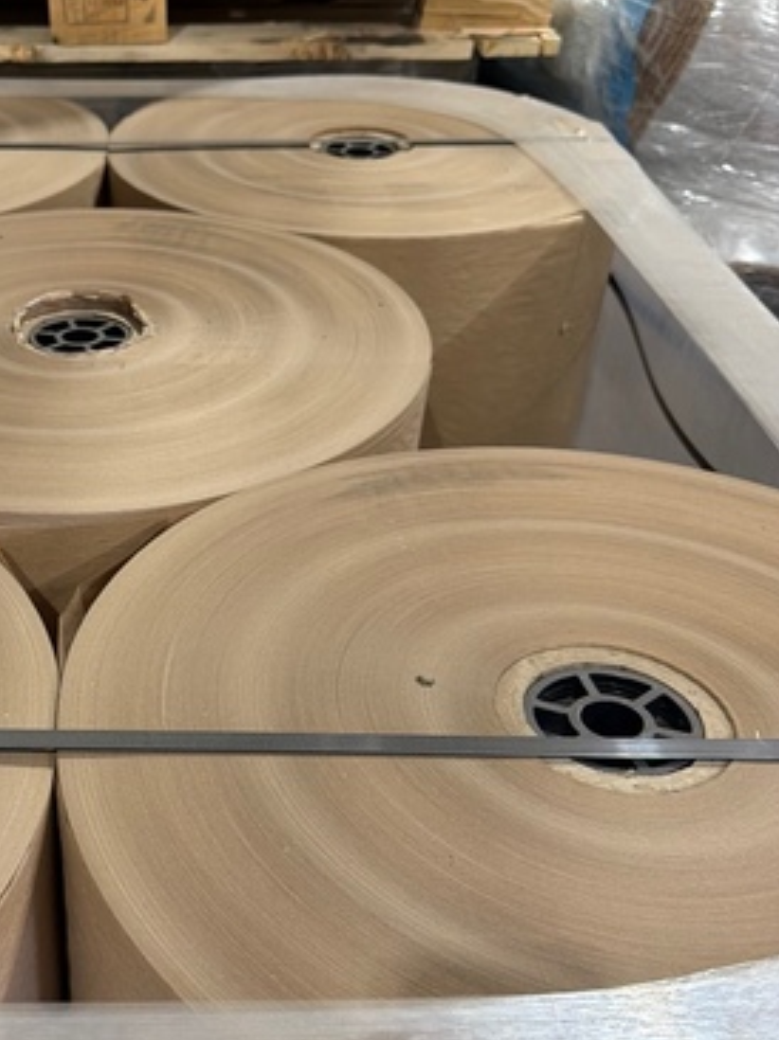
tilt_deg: -34.2
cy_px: 563
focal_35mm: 42
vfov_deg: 44.8
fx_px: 1262
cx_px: 102
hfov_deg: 32.8
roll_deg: +1.2
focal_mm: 6.76
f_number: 1.78
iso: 200
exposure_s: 1/69
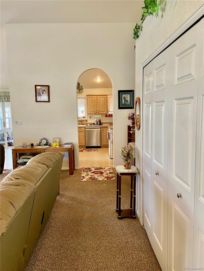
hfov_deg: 53.1
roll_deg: +0.9
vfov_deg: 67.3
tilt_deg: -5.7
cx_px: 102
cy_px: 136
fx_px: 204
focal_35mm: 26
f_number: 1.8
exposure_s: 1/60
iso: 100
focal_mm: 4.25
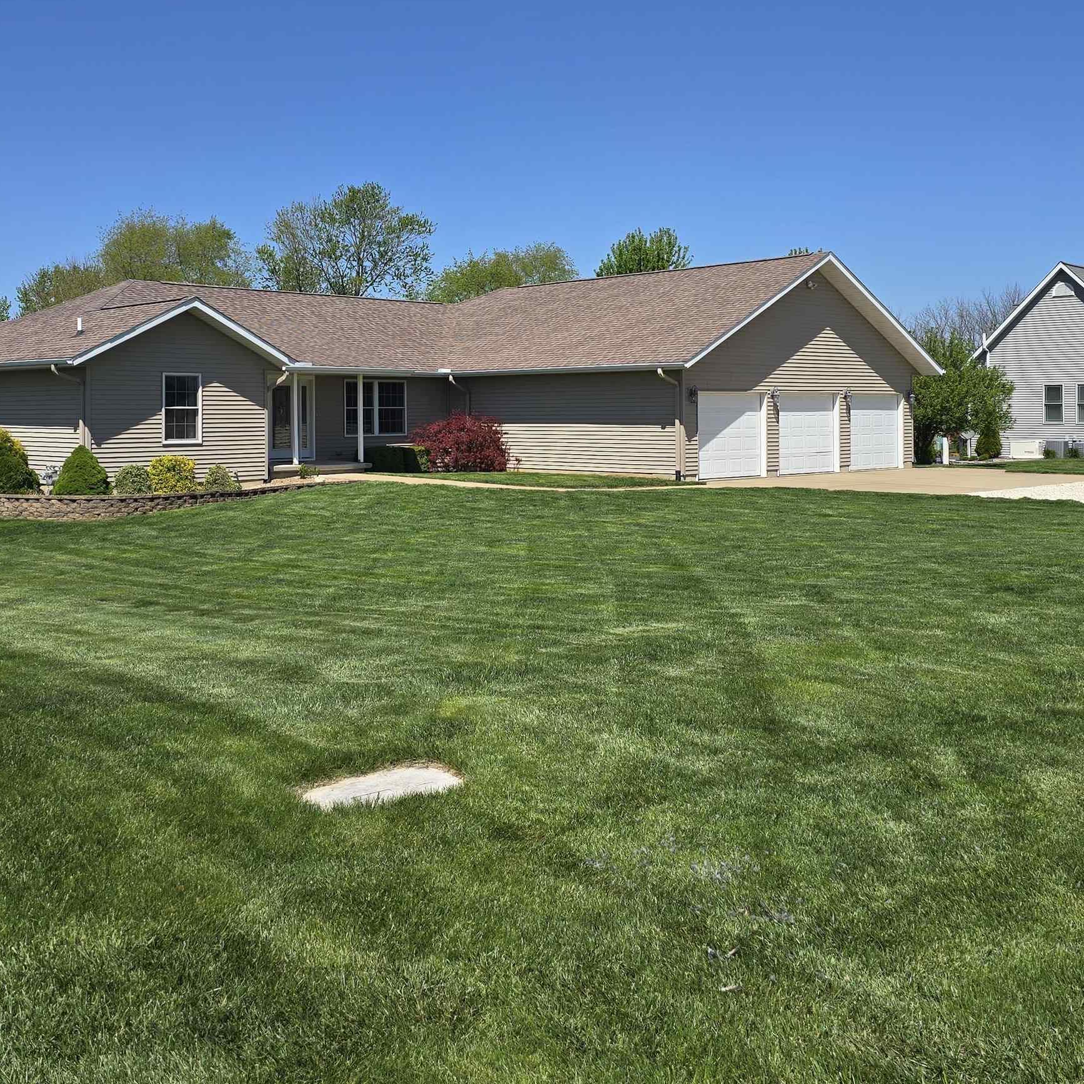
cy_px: 406
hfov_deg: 46.0
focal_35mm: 36
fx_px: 1275
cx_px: 525
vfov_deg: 45.7
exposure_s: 1/1047
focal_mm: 6.3
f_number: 1.7
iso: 12
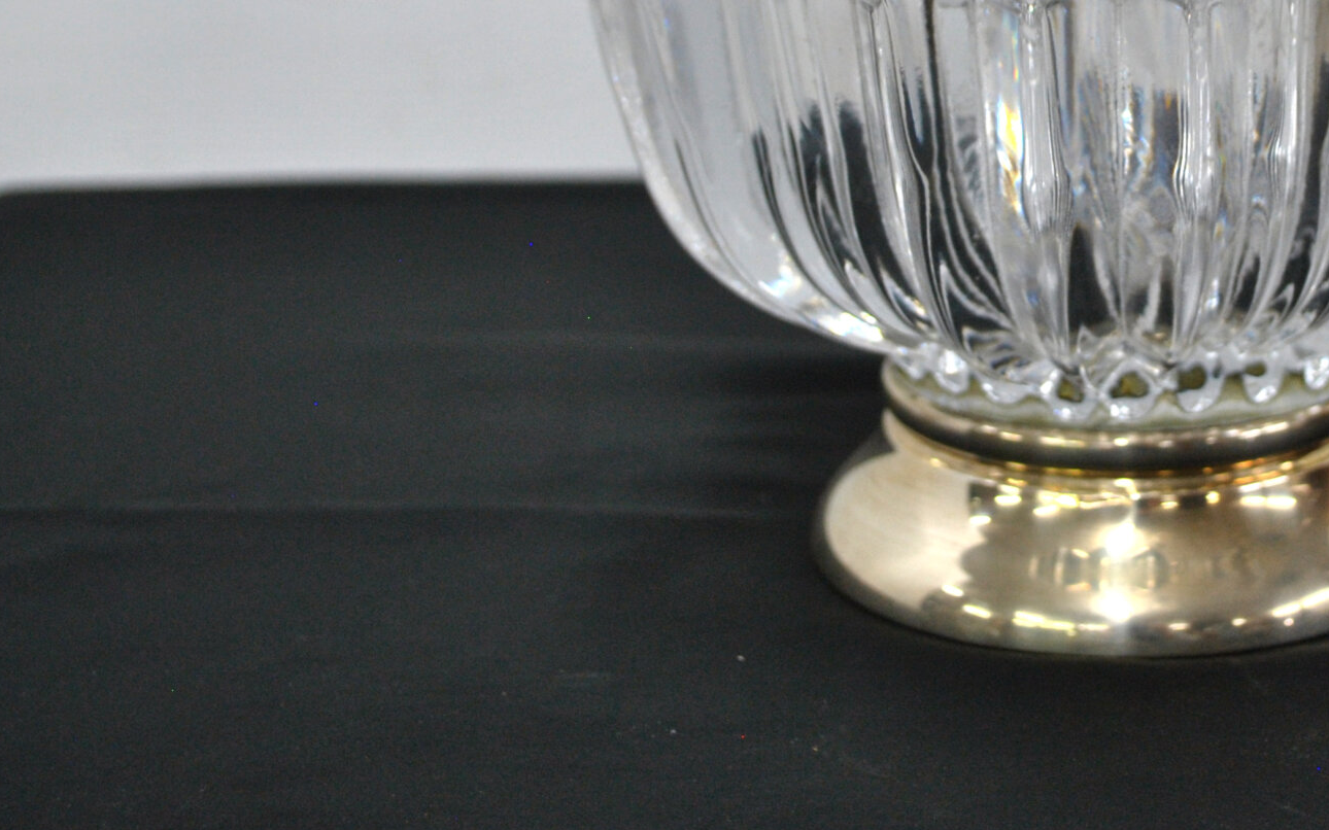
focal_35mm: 79
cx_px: 1061
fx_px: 2861
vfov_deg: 16.2
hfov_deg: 25.7
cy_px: -15
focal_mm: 26
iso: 400
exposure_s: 1/30
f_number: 4.2
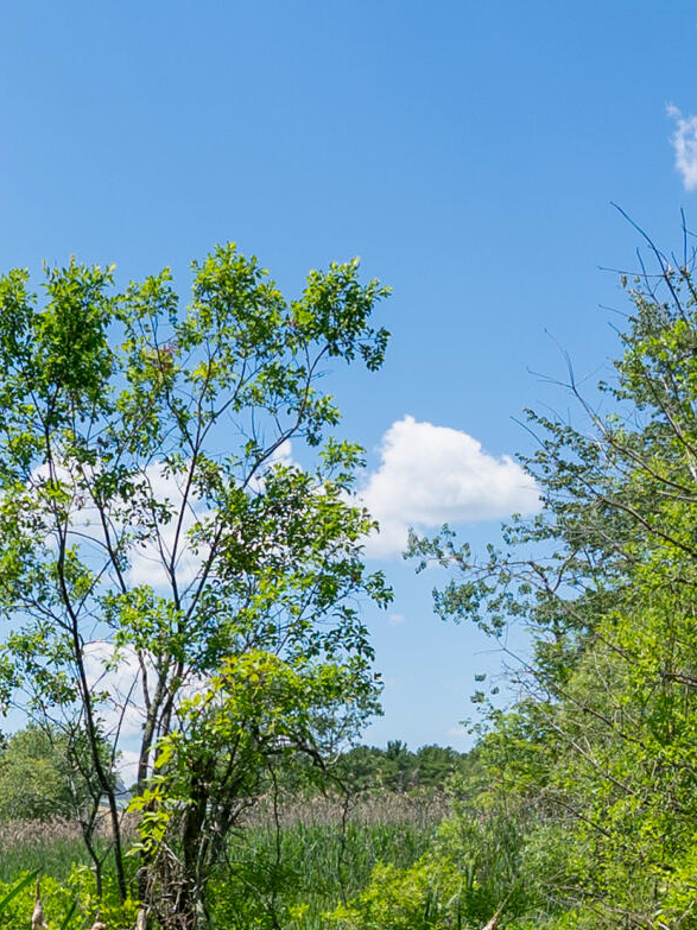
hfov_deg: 24.2
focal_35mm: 59
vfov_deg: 30.6
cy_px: 914
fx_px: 1584
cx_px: 77
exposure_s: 1/640
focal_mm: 16
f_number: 7.1
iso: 320
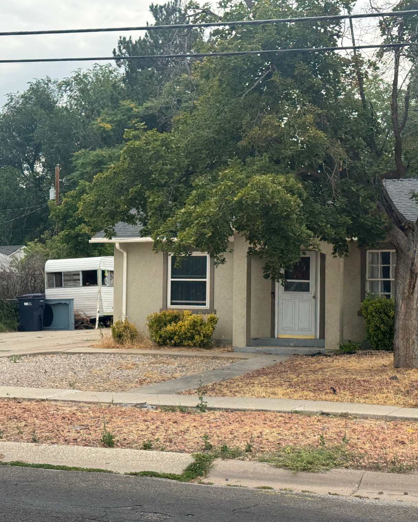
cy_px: 262
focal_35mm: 63
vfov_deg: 30.0
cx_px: 220
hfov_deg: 24.2
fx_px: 974
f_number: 1.78
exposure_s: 1/1869
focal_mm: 6.76
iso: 64
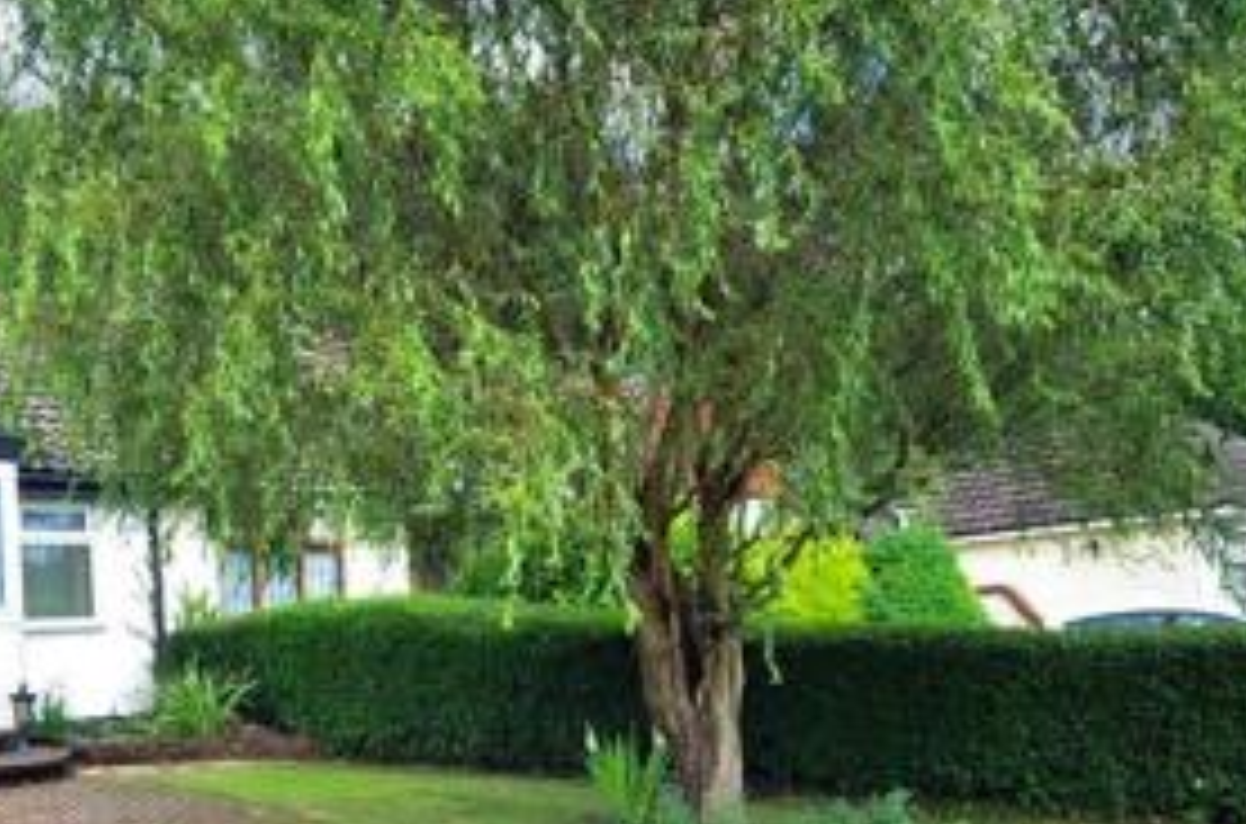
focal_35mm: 46
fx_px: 1594
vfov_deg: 28.4
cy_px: 653
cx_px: -27
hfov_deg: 37.6
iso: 200
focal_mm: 13
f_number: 4.5
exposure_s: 1/160
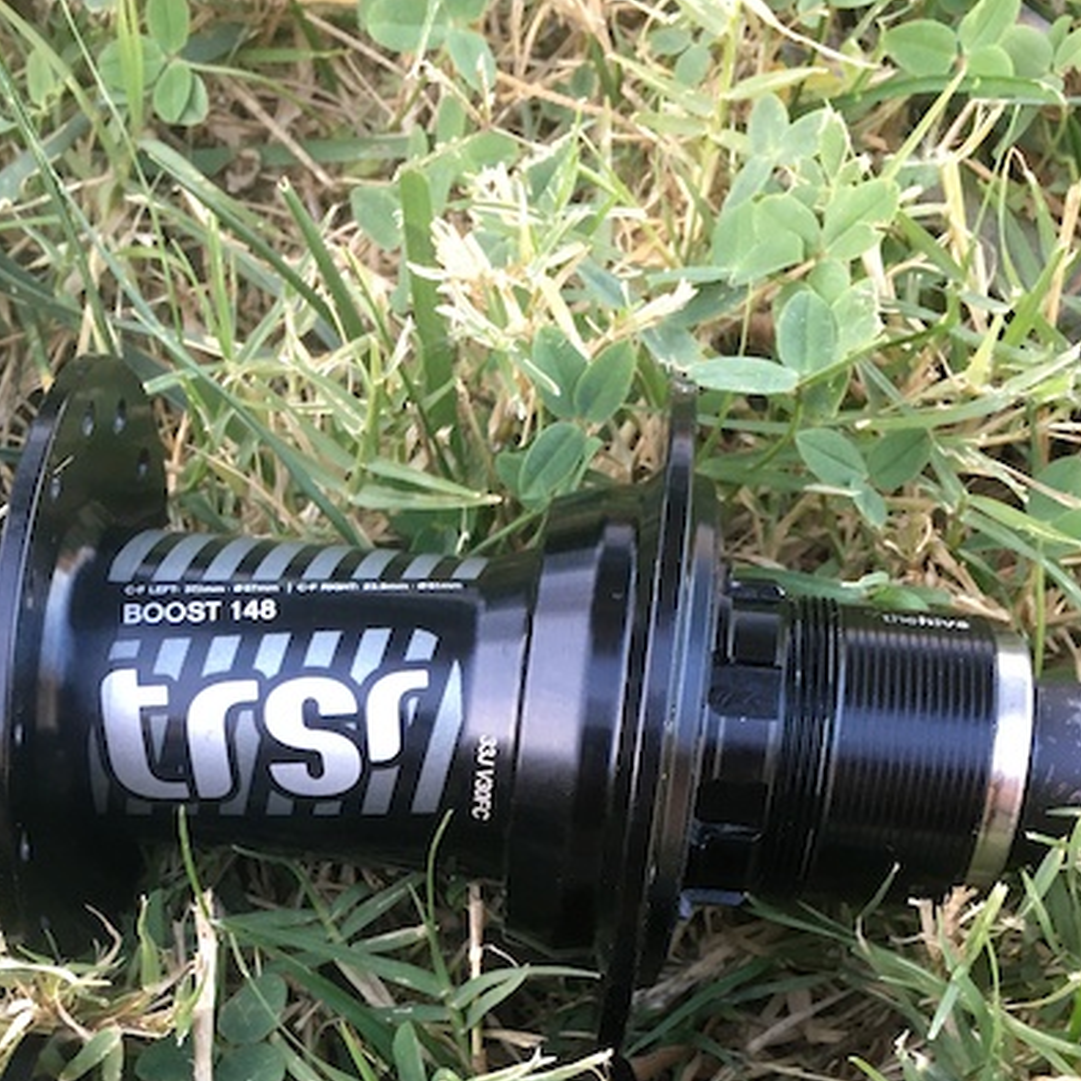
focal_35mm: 52
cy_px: 955
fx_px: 1837
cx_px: 346
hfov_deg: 32.5
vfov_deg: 31.4
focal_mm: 4.15
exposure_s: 1/30
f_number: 2.2
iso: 64
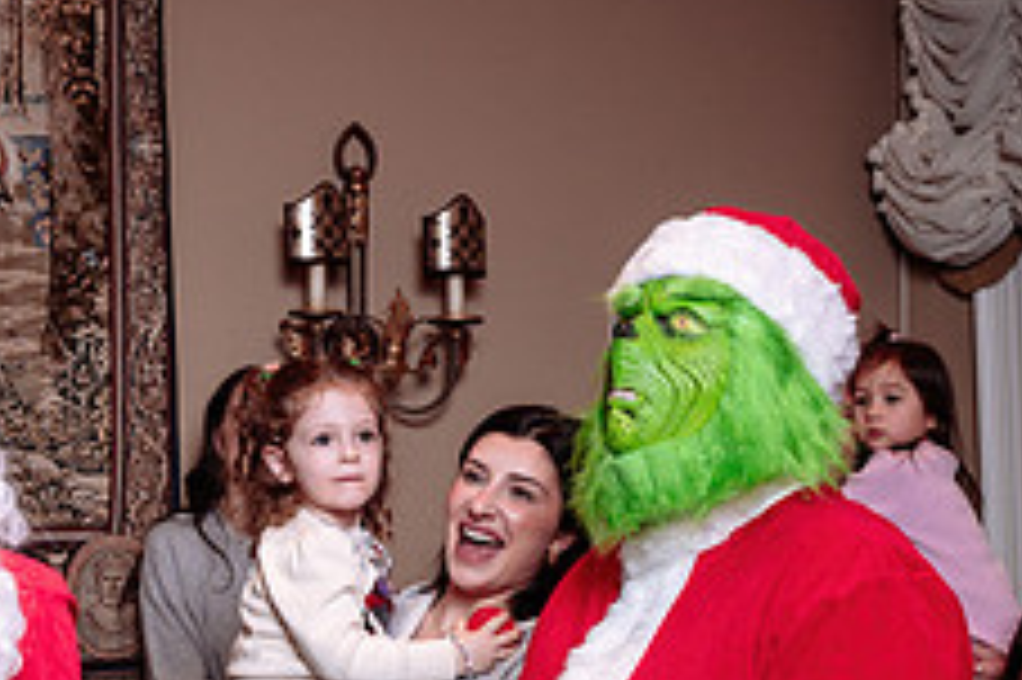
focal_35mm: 78
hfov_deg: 25.4
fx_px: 2213
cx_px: 152
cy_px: 510
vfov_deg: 17.4
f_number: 4.5
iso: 500
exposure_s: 1/200
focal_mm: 28
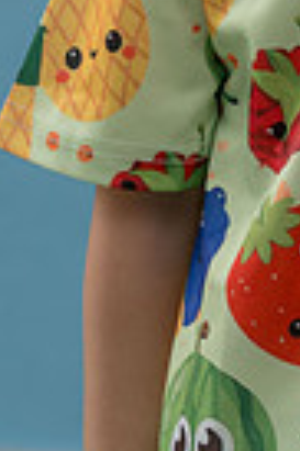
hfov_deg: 4.0
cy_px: -234
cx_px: 386
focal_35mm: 345
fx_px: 4323
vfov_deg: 5.9
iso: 1000
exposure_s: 1/160
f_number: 8
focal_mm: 105
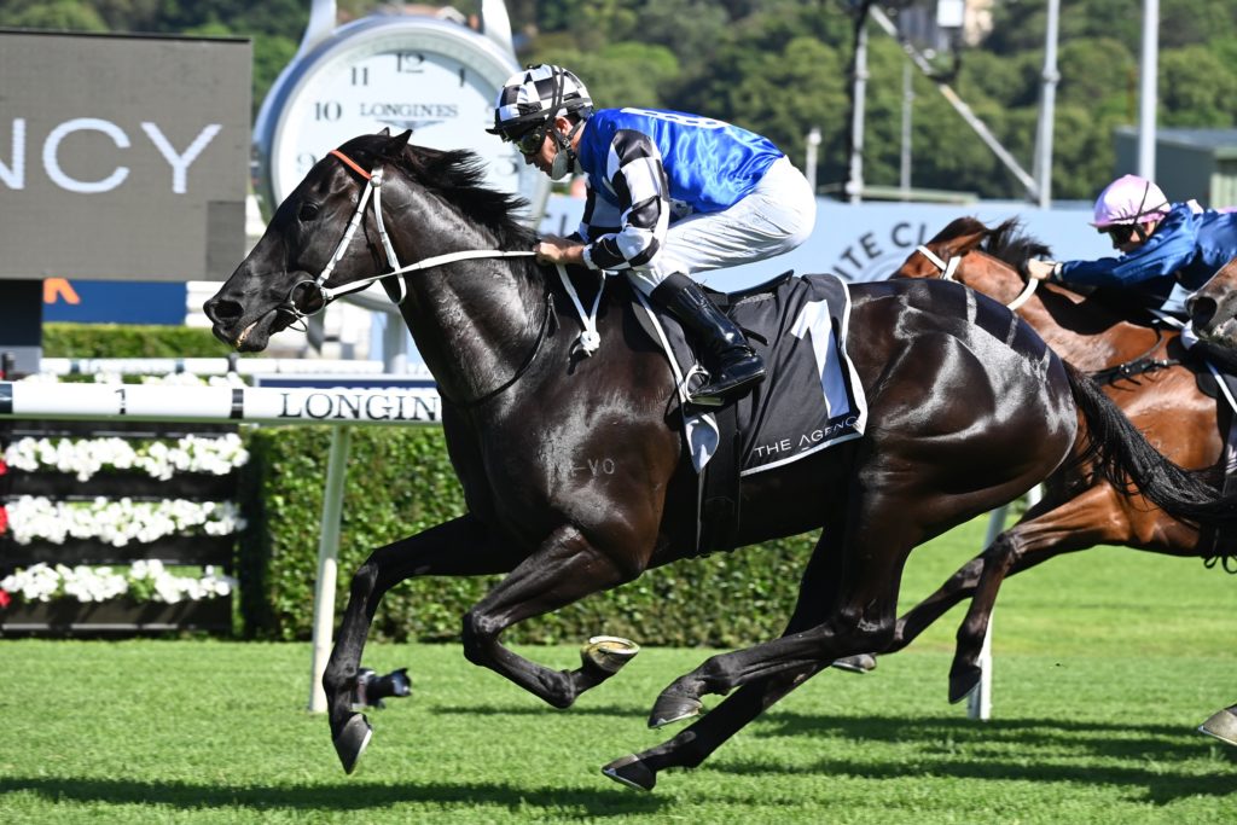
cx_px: 618
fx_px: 6701
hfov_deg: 10.5
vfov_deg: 7.0
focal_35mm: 195
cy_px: 412
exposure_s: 1/1600
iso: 800
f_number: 7.1
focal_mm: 195
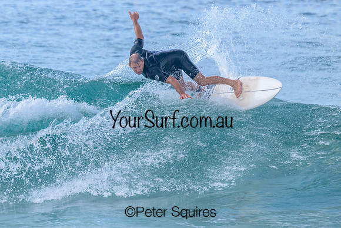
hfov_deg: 2.6
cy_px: 120
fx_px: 7632
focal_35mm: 806
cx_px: 113
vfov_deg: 1.7
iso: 1250
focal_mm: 600
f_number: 11
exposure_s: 1/2000
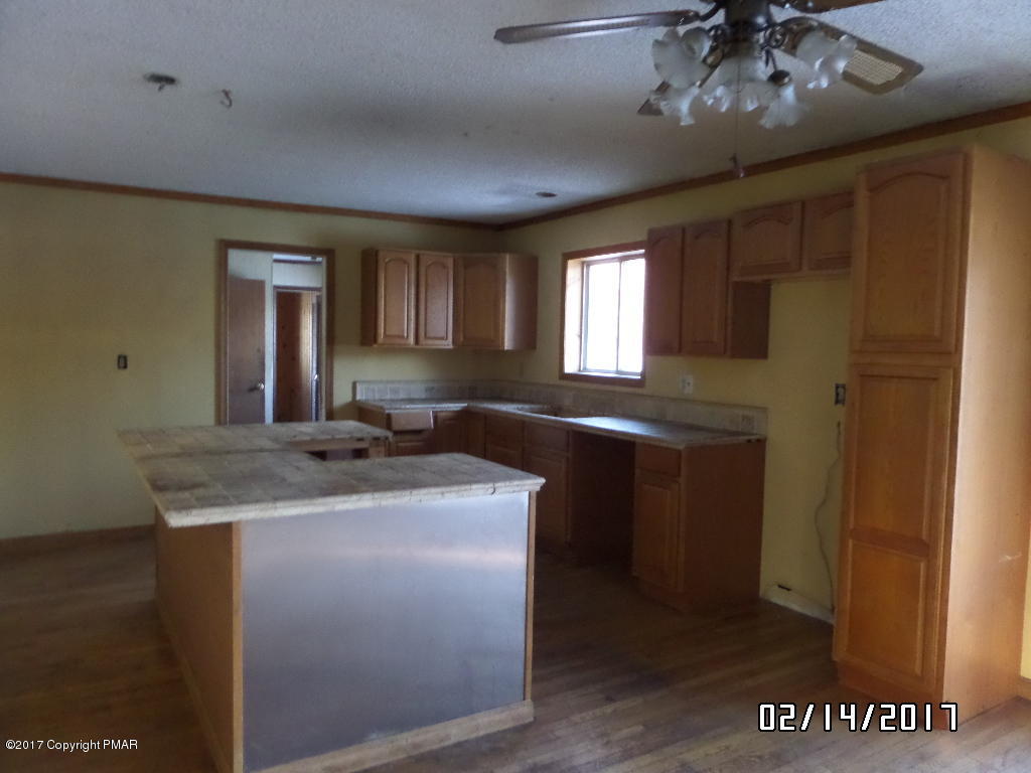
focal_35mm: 24
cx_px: 516
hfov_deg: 71.6
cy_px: 386
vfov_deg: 56.8
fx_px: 715
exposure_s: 1/20
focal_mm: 4
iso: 800
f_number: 3.2
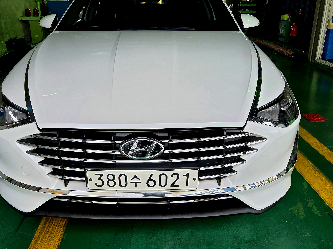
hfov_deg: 56.8
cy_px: 107
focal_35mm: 32
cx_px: 160
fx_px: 308
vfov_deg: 44.0
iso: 64
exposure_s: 1/120
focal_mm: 5.4
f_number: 1.8
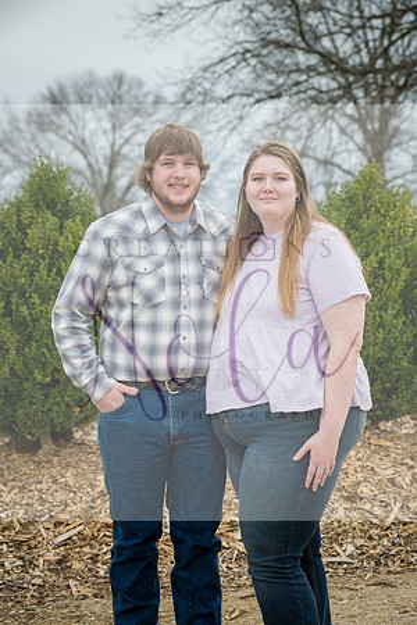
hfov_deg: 14.9
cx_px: 208
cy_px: 312
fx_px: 1598
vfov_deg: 22.1
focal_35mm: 92
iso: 400
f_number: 6.3
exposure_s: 1/640
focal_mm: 92
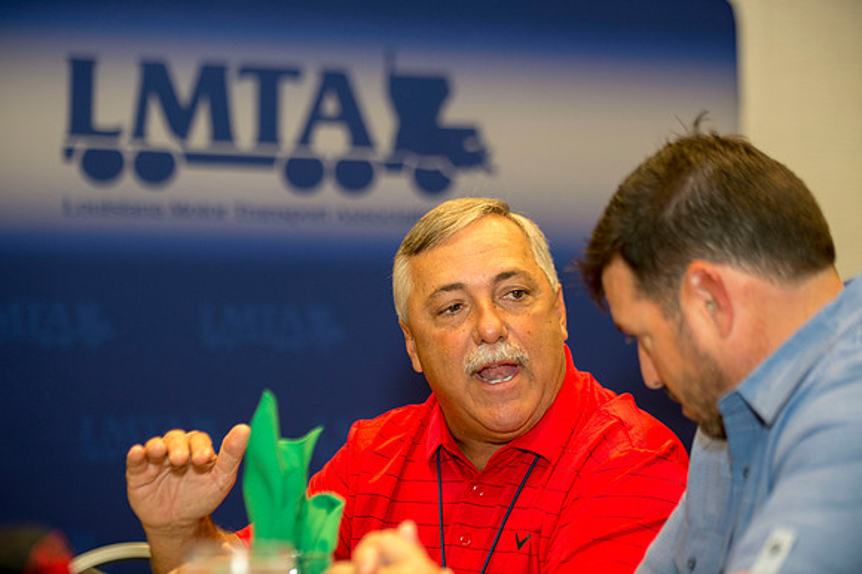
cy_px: 287
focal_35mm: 98
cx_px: 431
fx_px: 2345
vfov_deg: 13.9
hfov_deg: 20.8
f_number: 2.8
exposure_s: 1/160
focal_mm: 98
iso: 1600
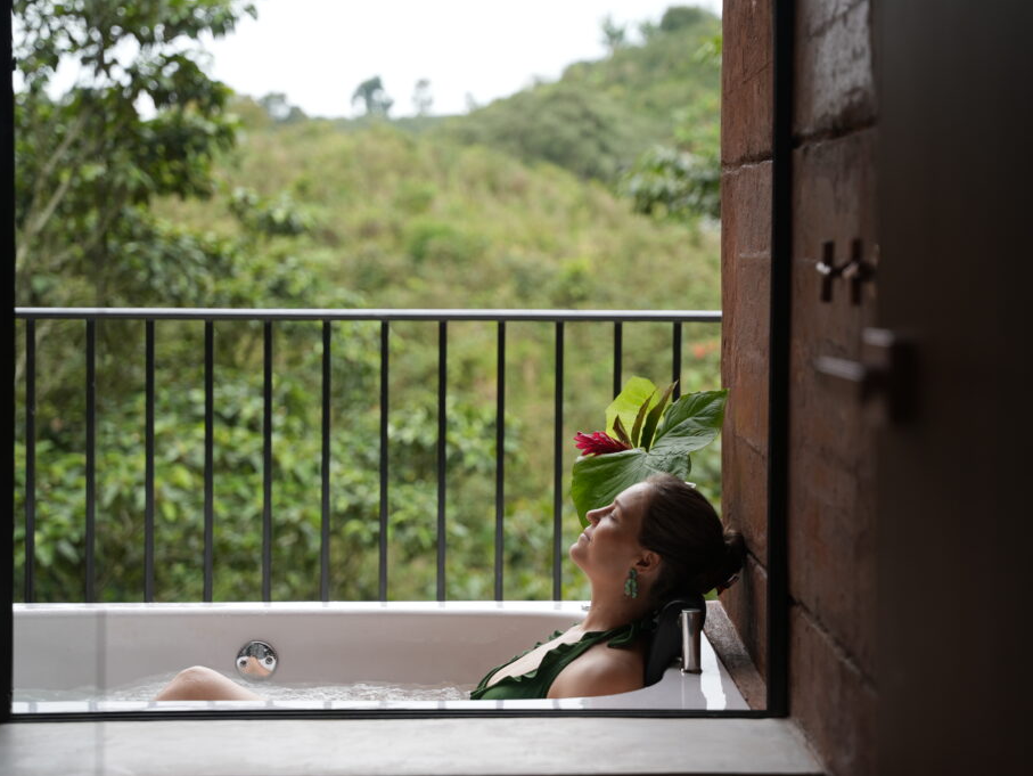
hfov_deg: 25.6
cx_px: 468
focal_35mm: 76
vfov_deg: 19.4
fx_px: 2269
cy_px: 389
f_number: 2.8
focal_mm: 70
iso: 80
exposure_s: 1/50
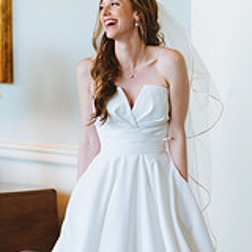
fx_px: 1672
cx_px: 108
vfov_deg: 8.6
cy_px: 156
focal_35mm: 203
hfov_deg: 8.6
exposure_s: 1/200
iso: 400
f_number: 2
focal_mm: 85
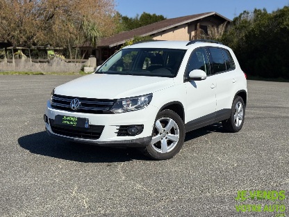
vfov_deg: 30.3
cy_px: 108
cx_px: 144
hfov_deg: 39.7
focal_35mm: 48
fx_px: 401
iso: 100
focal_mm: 6.76
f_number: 1.78
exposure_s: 1/11364
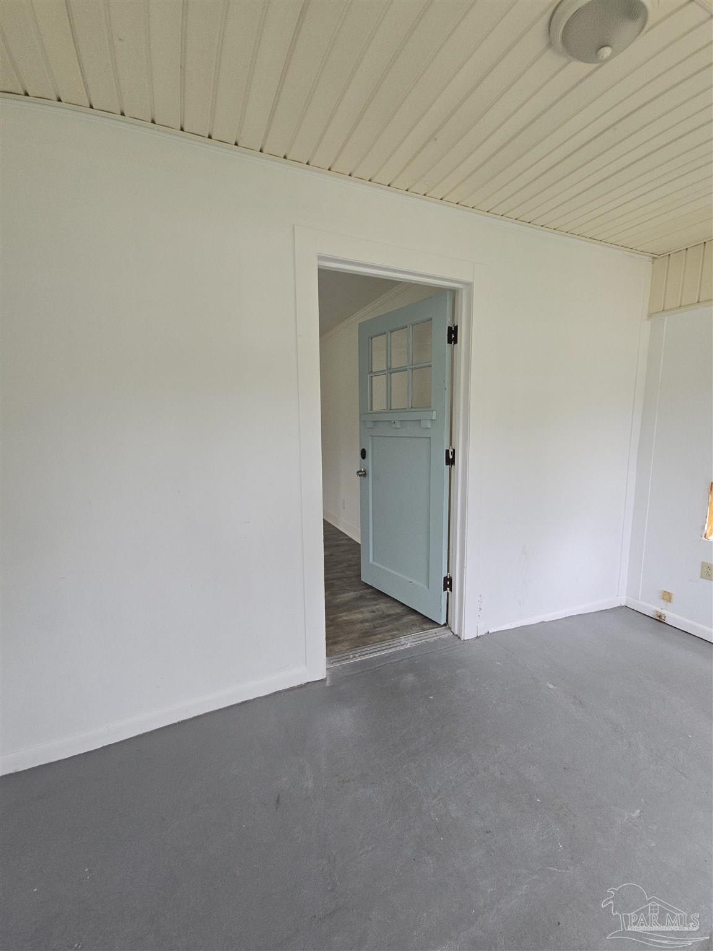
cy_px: 476
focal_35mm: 13
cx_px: 356
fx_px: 357
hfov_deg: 89.9
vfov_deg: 106.2
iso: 50
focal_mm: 2.2
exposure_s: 1/147
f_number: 2.2
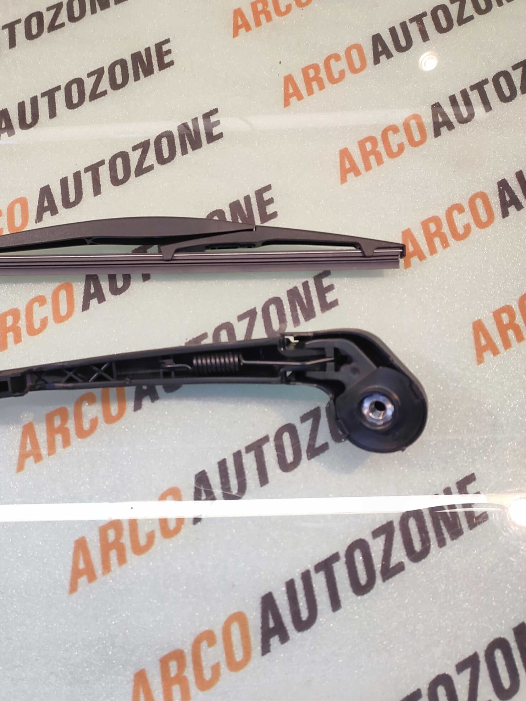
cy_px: 358
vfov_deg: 76.4
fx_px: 446
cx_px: 189
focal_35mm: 22
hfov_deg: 60.1
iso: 176
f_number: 1.79
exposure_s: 1/33
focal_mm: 4.74
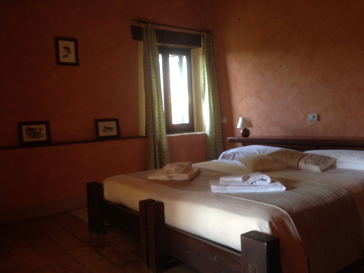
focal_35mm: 33
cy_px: 136
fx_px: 347
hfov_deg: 55.4
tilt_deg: -2.9
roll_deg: +1.2
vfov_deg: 42.9
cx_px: 182
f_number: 2.4
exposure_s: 1/20
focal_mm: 4.12
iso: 80
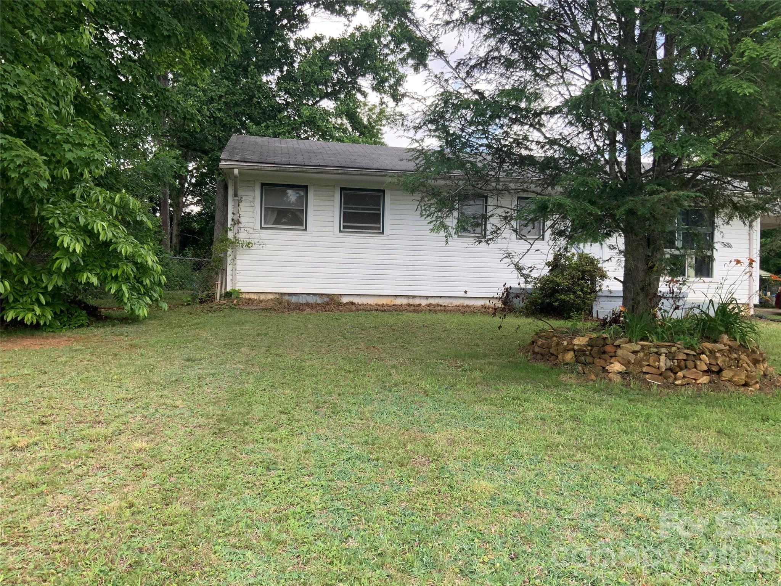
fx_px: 654
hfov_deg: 61.7
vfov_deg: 48.2
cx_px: 390
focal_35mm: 29
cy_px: 293
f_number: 1.8
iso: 16
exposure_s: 1/219
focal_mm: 3
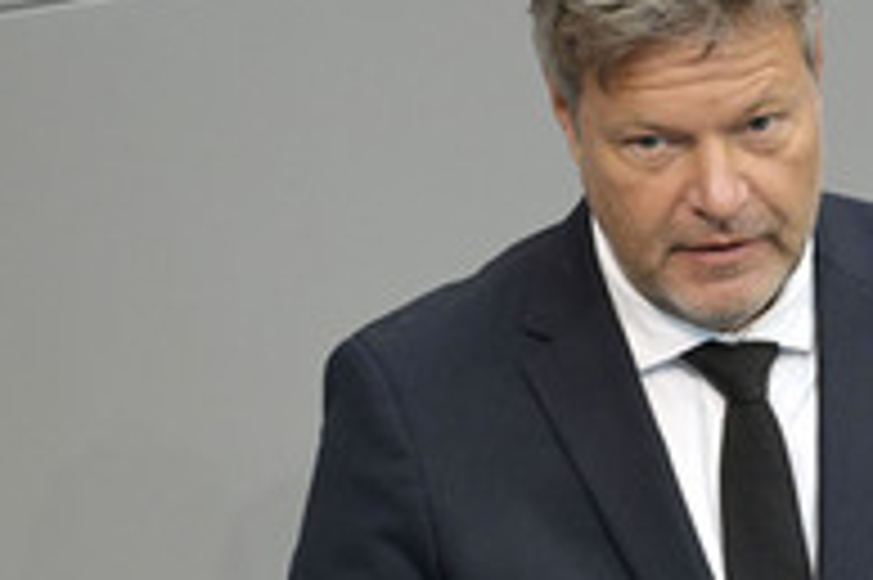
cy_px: 481
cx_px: 821
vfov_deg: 1.3
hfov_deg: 2.0
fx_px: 24810
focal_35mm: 1024
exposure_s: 1/400
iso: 8000
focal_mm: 440
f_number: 5.6
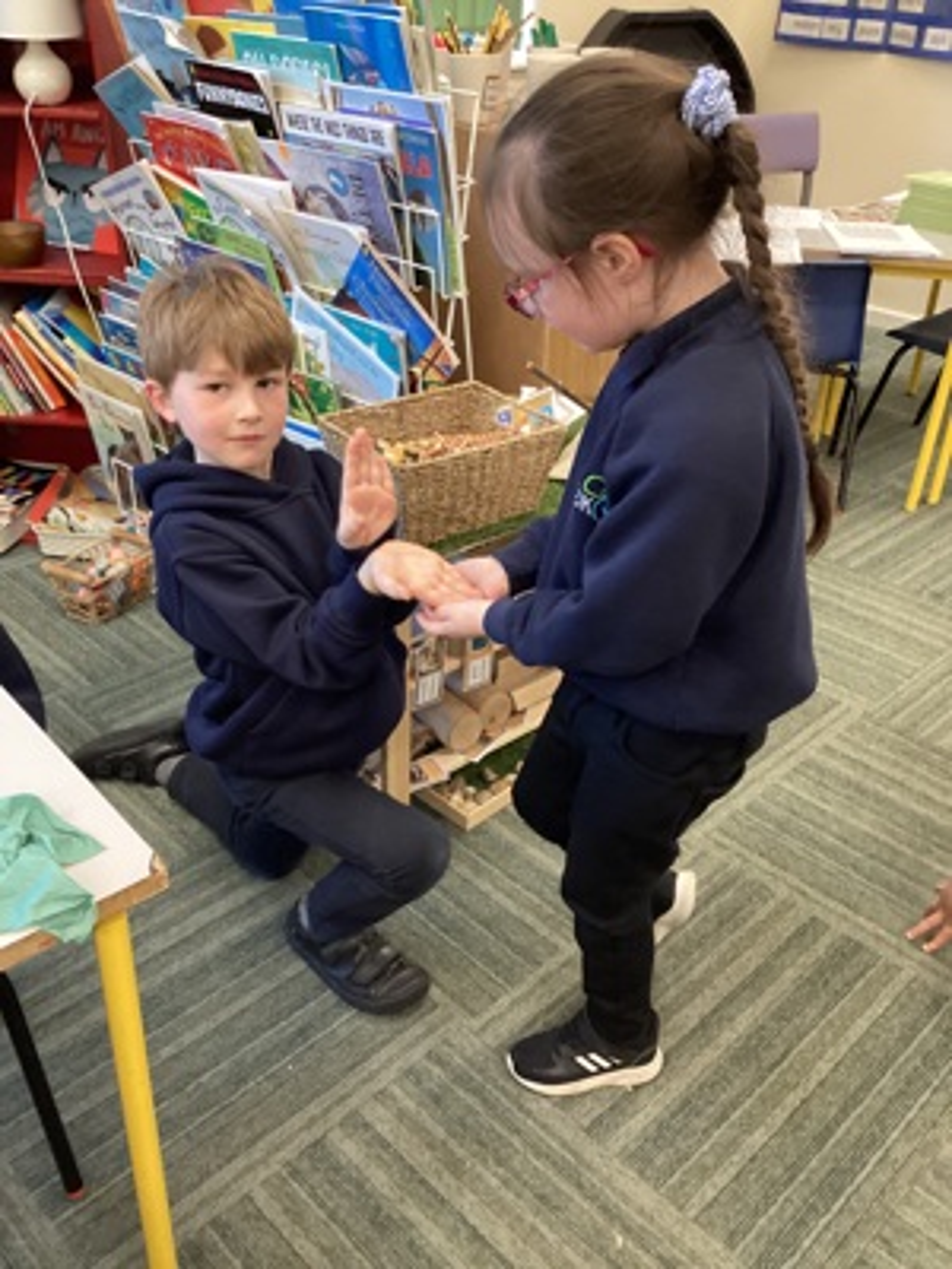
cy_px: 634
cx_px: 476
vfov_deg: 58.4
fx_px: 1137
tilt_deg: -32.4
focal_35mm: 31
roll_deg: -1.8
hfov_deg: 45.4
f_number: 2.4
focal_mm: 3.3
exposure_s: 1/50
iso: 320
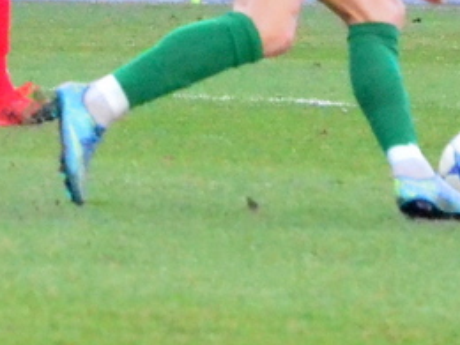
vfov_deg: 1.6
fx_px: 12398
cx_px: 453
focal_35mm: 933
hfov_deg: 2.1
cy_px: -93
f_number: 5.6
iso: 6400
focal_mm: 140
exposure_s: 1/2500
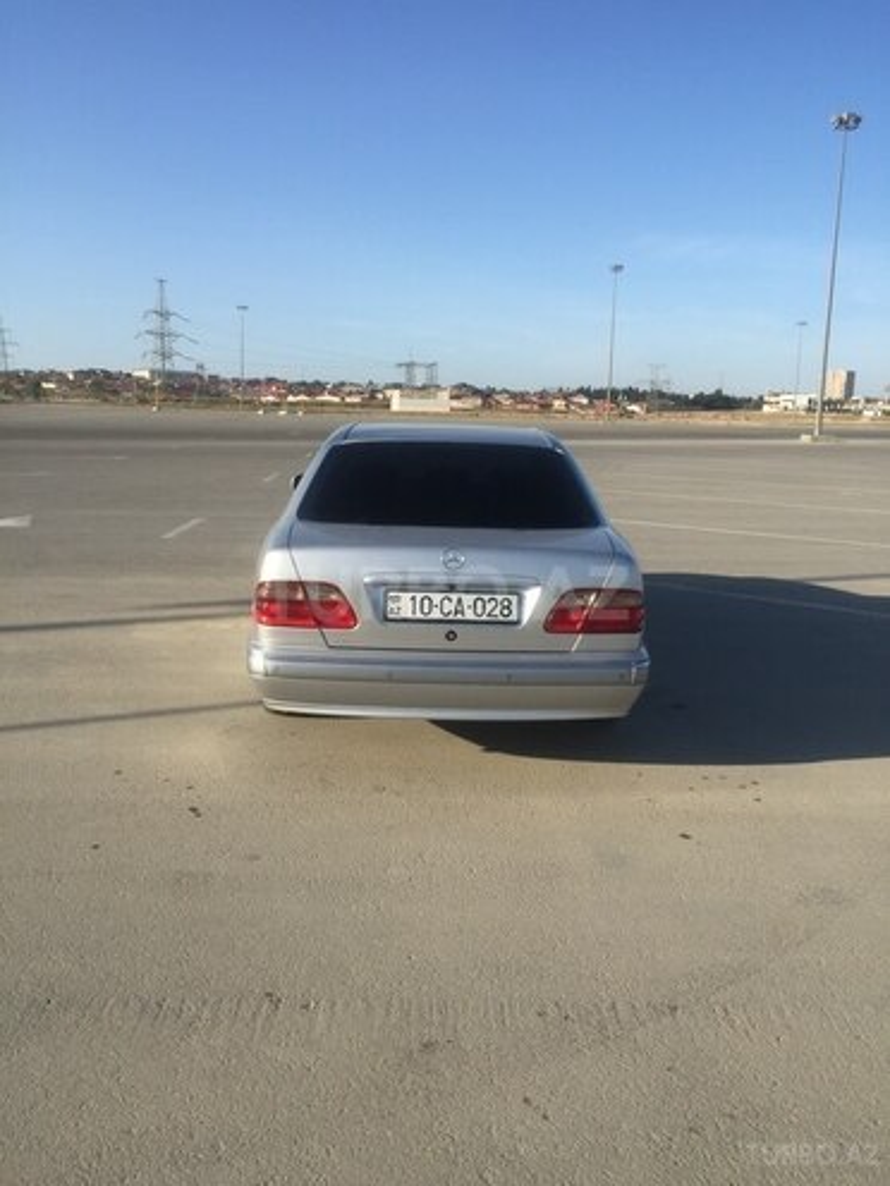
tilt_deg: -10.3
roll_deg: -1.4
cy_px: 593
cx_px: 445
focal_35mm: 29
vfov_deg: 61.7
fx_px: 994
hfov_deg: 48.2
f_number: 2.2
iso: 32
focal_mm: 4.15
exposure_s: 1/1721
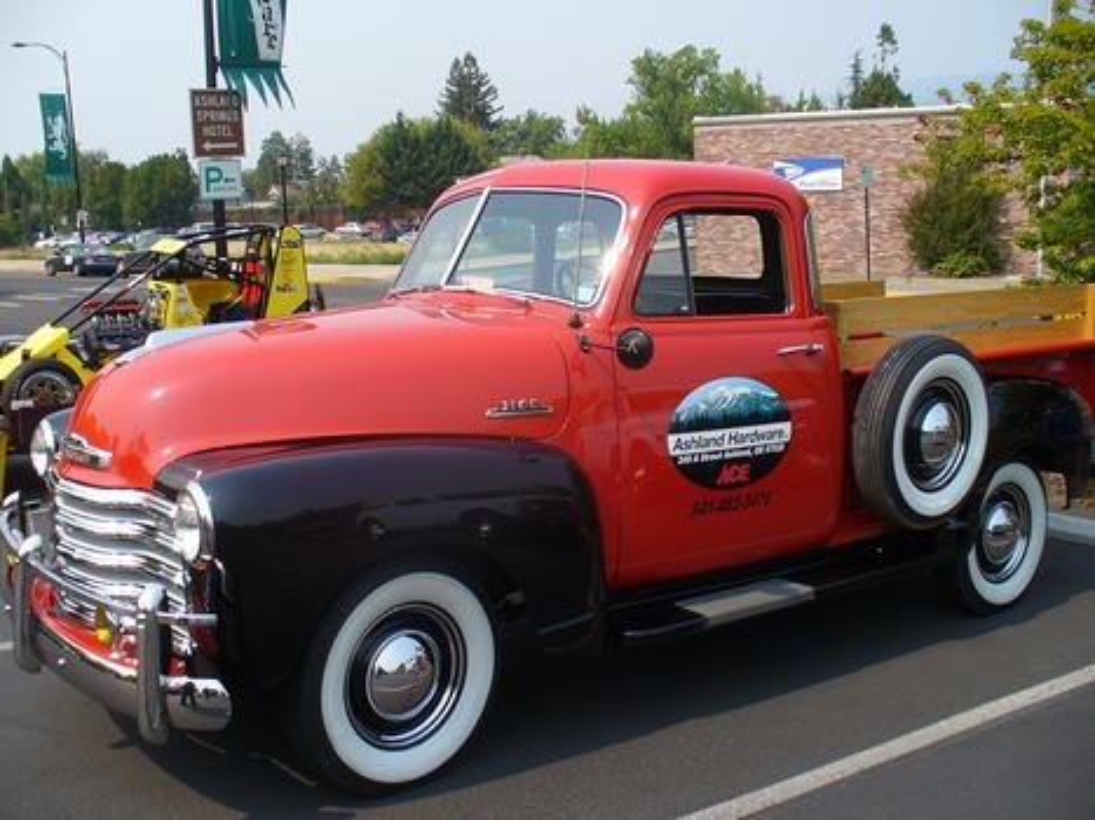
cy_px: 410
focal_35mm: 37
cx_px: 548
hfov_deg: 50.2
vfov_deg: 38.6
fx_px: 1170
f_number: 5.6
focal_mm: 6.1
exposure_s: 1/250
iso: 80
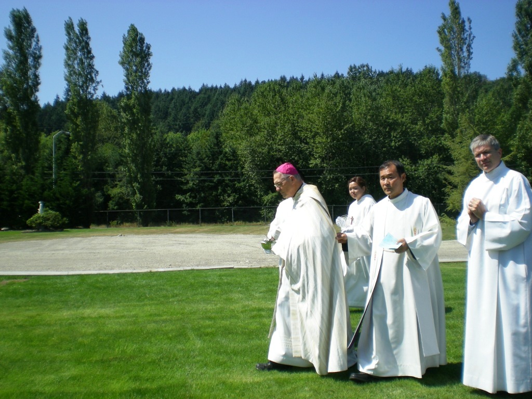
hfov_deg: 49.0
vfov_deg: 37.7
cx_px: 266
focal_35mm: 38
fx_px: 584
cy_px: 200
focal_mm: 6.3
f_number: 4.6
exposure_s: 1/401
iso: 50
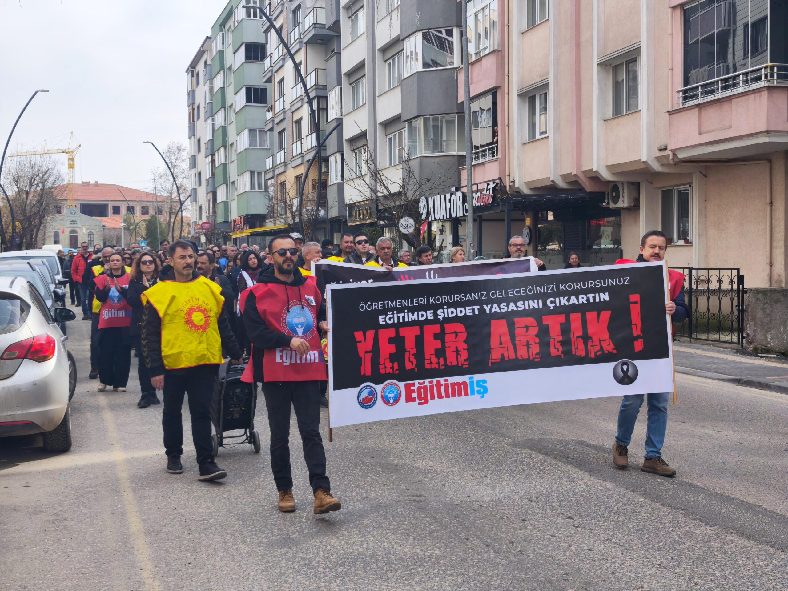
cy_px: 296
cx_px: 394
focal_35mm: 46
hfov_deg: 41.2
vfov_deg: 31.5
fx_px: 1047
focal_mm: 6.57
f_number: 1.6
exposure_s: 1/2093
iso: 50
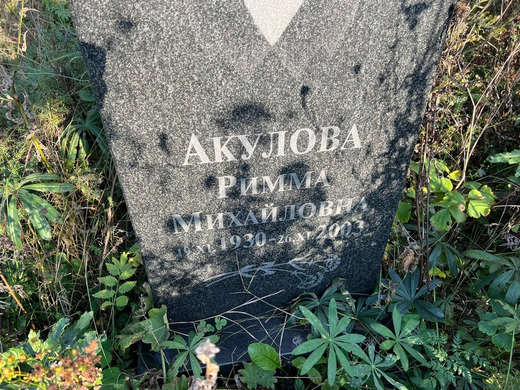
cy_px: 195
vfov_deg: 53.1
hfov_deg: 67.3
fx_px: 391
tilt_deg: -41.5
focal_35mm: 26
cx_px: 260
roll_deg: -0.3
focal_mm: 5.7
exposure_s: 1/552
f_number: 1.5
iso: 50
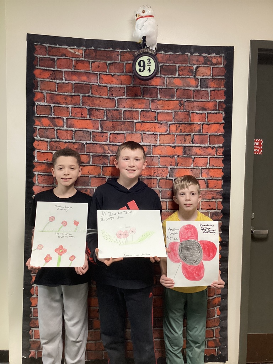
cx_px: 136
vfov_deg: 58.4
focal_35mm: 31
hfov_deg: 45.4
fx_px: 326
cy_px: 182
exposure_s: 1/60
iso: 320
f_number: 2.4
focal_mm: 3.3
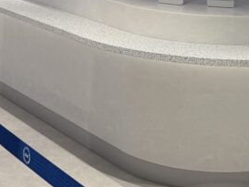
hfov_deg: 20.6
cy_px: -138
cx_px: 115
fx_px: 684
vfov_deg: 14.0
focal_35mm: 95
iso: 125
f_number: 1.78
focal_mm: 6.76
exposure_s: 1/190
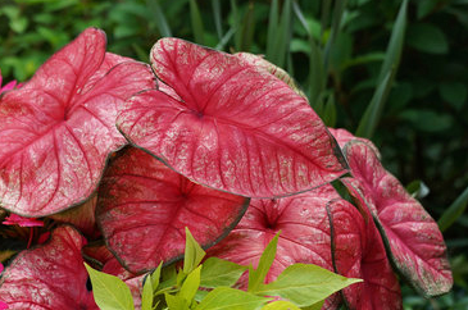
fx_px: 1492
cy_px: 387
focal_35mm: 115
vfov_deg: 11.6
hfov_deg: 17.0
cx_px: -110
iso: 160
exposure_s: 1/160
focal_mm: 41
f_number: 4
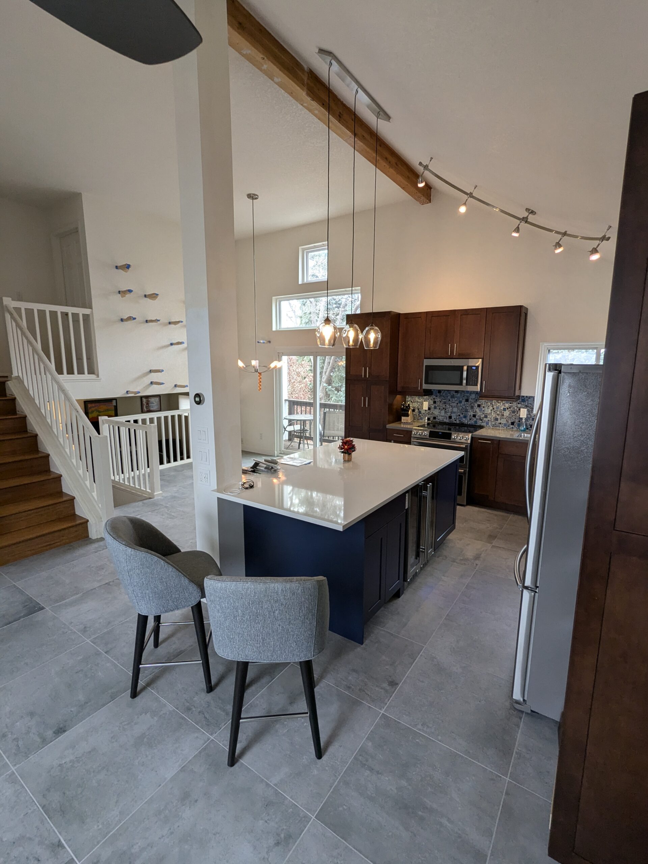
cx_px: 324
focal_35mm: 16
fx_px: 399
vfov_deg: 94.5
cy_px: 432
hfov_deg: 78.1
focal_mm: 2.35
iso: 110
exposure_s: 1/60
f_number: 2.2
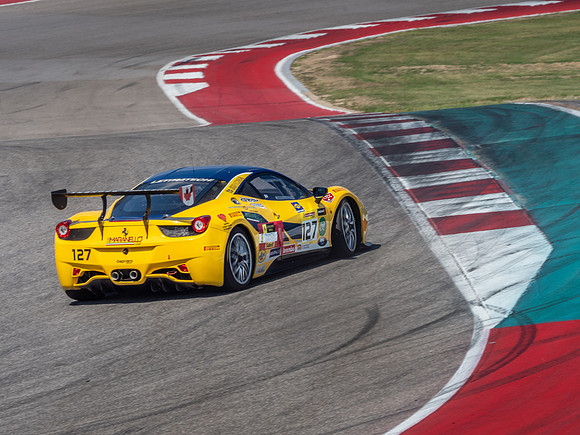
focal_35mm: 601
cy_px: 218
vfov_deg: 2.5
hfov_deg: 3.3
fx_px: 10070
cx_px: 290
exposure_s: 1/250
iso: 200
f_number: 14
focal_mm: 300
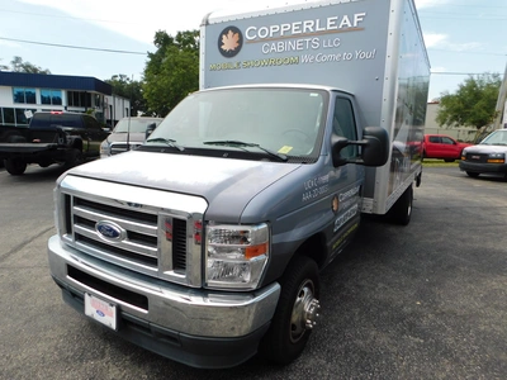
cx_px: 254
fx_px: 337
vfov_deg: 58.9
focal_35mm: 23
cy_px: 190
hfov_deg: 73.9
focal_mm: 4
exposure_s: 1/1000
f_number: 3
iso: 125
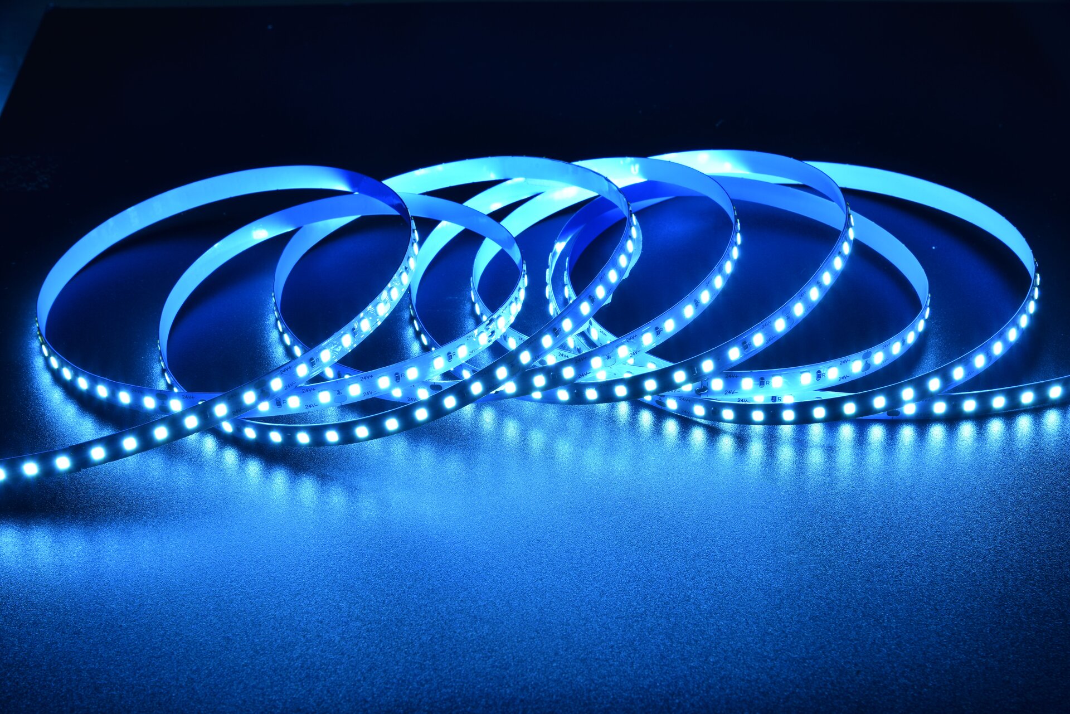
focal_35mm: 82
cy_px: 357
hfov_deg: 24.8
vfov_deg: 16.7
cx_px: 535
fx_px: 2438
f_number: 16
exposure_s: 1/15
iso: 64
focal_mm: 82
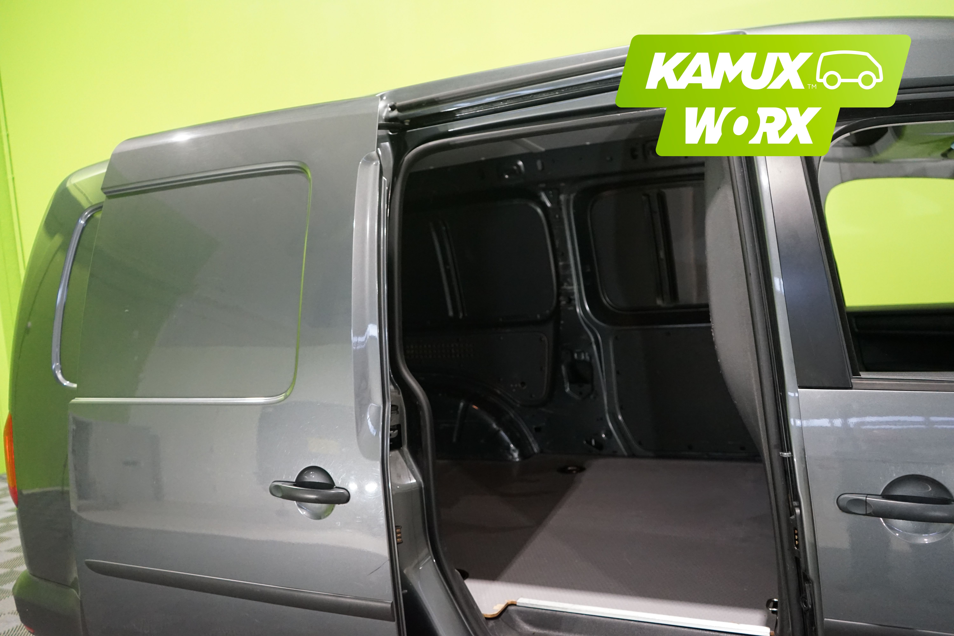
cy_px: 318
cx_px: 477
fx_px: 742
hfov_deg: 65.5
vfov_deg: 46.4
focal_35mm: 28
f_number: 3.5
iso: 4000
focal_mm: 28
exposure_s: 1/160
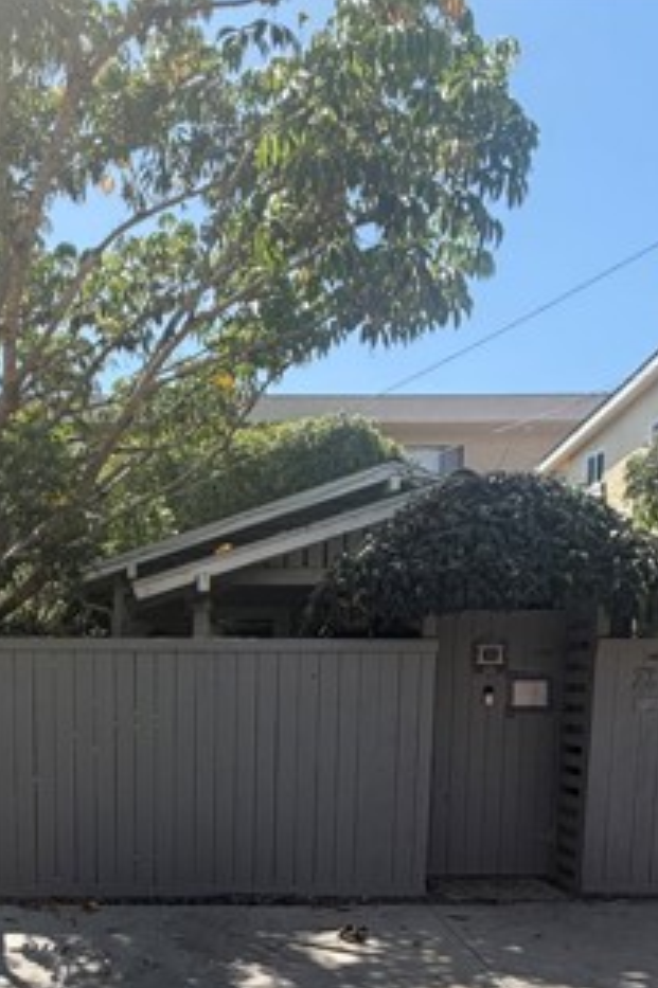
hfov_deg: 41.7
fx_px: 823
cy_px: 747
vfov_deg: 58.6
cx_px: 134
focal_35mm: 30
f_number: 2.2
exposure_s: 1/514
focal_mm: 2.22
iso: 40
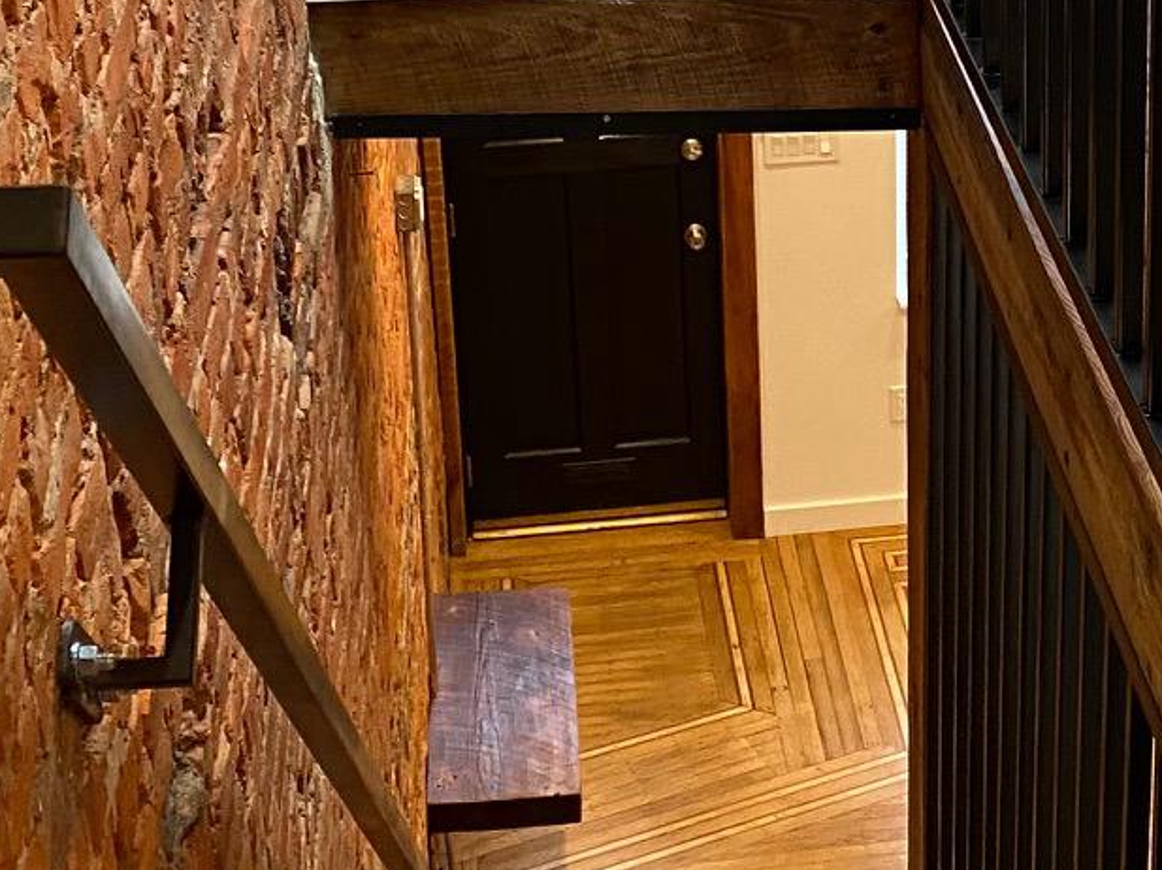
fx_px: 2852
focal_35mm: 85
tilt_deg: -22.7
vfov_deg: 17.1
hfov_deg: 22.6
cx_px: 970
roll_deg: -0.7
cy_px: 121
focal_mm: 4.25
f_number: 1.8
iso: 160
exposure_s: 1/60
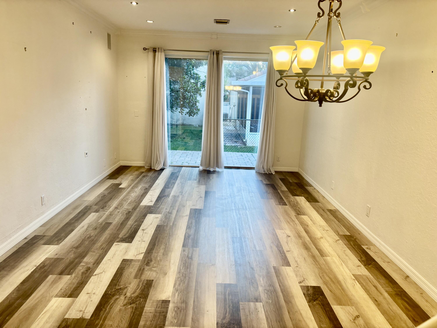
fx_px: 328
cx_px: 218
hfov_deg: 67.3
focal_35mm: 26
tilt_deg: -13.3
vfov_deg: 53.1
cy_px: 164
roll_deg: -1.3
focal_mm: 5.96
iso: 80
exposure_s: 1/60
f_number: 1.6
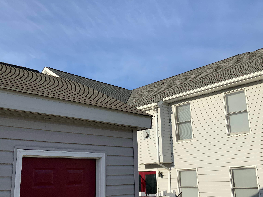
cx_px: 135
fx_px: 289
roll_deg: +0.6
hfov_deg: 49.0
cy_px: 109
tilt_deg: +14.1
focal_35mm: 38
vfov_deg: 37.7
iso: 20
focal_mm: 3
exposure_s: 1/2801
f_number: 1.8
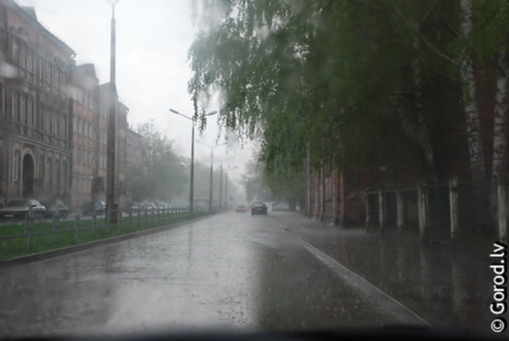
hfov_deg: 37.8
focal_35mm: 52
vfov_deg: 25.8
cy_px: 170
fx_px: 743
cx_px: 254
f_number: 4.5
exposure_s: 1/500
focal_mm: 35
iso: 1250
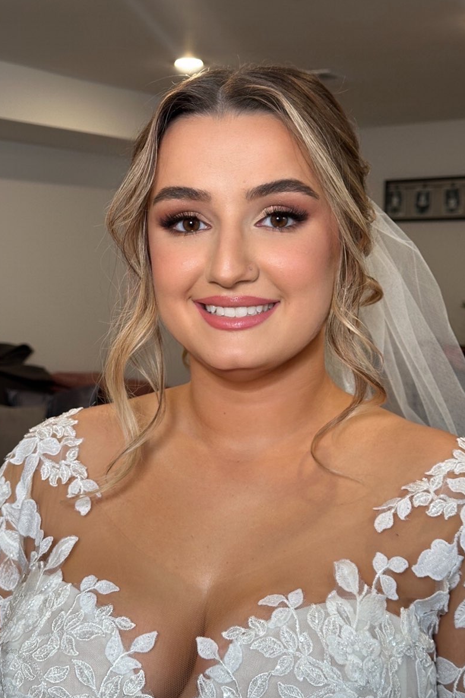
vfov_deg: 38.9
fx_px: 988
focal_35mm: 51
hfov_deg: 26.5
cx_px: 232
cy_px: 349
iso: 80
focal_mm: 6.86
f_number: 1.78
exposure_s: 1/60
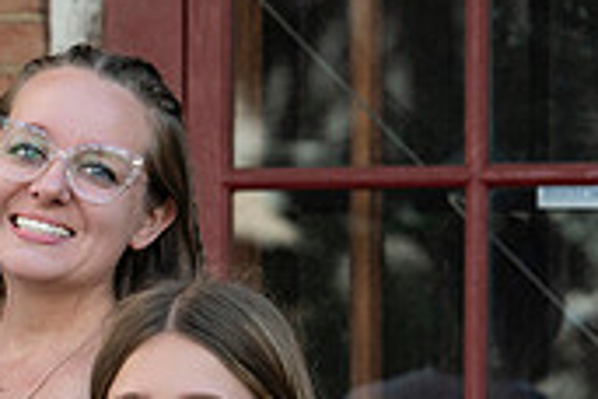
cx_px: -59
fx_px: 8438
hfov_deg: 4.1
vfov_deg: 2.7
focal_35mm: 508
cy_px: 348
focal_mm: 150
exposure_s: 1/125
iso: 400
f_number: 6.3
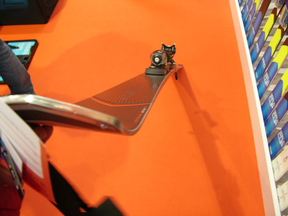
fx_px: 291
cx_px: 144
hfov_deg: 52.6
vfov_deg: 40.7
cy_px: 108
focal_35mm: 35
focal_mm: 9
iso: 50
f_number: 2.8
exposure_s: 1/6.8
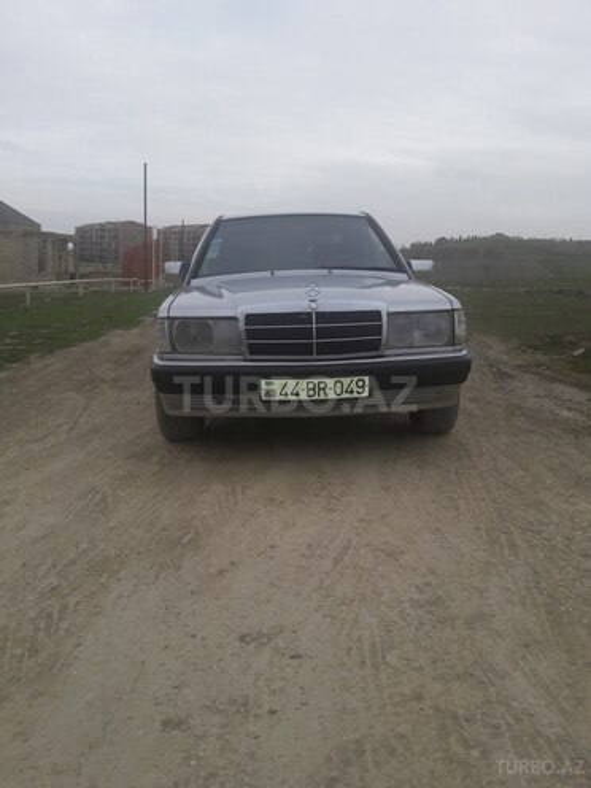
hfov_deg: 49.7
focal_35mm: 28
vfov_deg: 63.4
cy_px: 394
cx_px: 296
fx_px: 637
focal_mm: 3.7
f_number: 1.9
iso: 40
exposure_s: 1/953
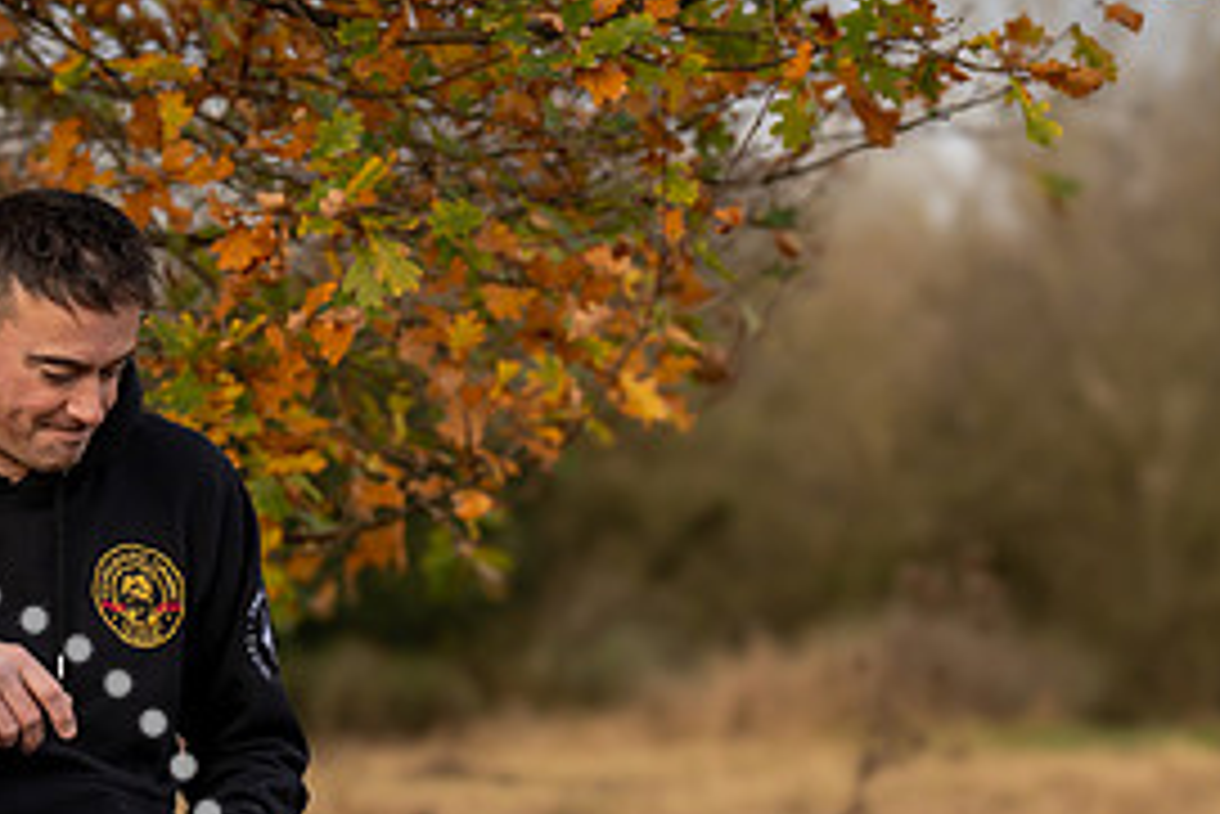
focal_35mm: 232
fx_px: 7866
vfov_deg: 5.9
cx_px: 328
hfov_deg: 8.9
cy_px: 747
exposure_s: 1/800
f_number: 3.5
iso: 200
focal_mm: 93
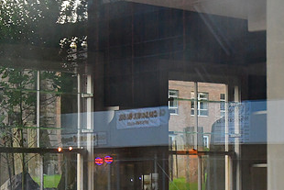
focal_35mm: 129
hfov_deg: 15.9
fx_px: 1018
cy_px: 168
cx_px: 178
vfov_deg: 10.6
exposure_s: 1/60
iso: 6400
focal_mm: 46
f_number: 11
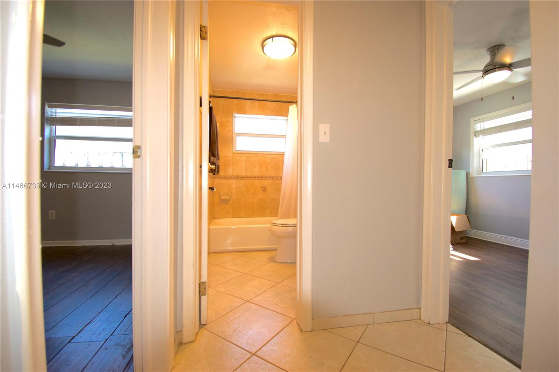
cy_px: 186
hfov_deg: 100.4
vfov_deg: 77.3
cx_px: 280
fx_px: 233
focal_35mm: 15
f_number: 5
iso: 720
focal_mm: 10
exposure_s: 1/100
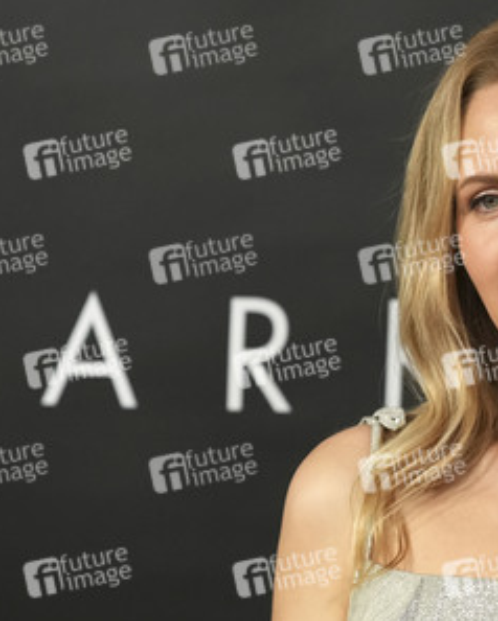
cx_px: 439
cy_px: 312
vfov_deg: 13.6
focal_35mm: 142
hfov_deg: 10.8
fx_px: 2613
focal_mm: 100
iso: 8000
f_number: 5.6
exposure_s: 1/400
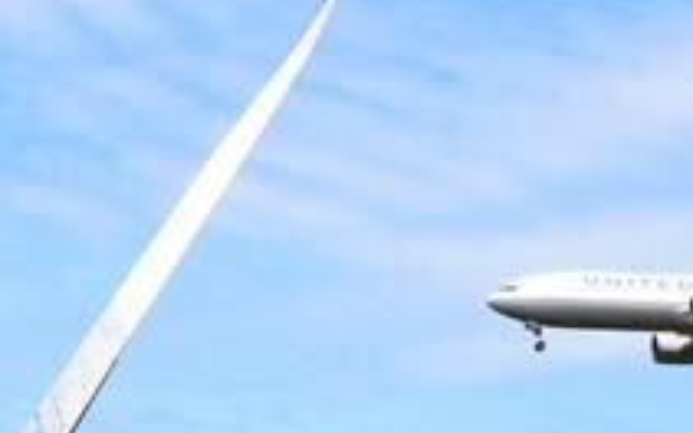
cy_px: 476
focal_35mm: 244
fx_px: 4610
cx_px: 125
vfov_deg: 5.4
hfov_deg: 8.6
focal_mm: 44
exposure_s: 1/1000
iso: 1600
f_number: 16
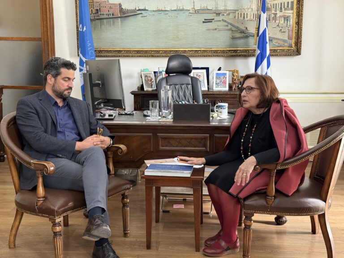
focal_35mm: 48
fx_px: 477
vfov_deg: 30.3
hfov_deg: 39.7
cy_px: 129
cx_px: 172
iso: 250
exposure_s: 1/50
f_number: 1.78
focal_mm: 6.76
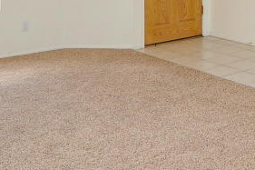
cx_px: 289
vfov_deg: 16.0
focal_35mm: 74
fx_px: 524
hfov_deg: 25.2
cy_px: -124
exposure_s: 1/30
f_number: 8
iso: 1000
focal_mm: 18
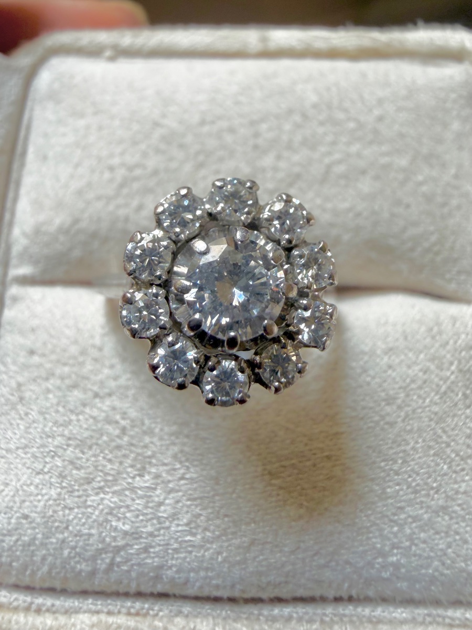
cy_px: 315
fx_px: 436
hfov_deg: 56.8
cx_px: 236
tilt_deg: -73.7
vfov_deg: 71.6
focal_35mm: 24
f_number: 2.2
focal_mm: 2.22
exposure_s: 1/100
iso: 125
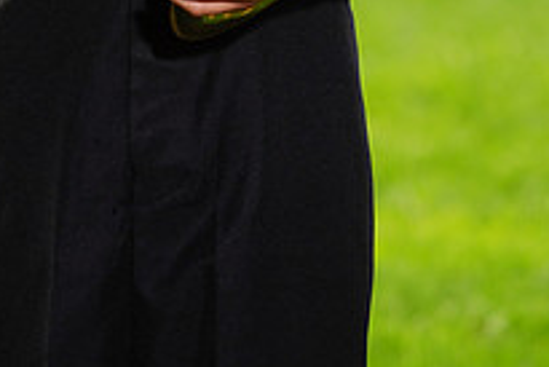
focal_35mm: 750
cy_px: -391
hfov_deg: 2.7
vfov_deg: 1.8
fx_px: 11445
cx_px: 158
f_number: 7.1
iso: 100
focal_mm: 265
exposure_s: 1/200
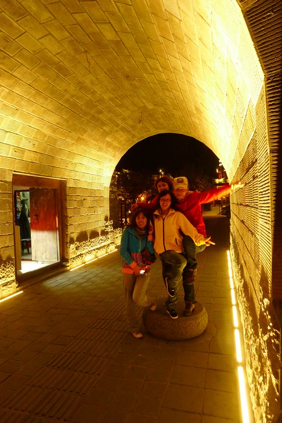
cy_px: 212
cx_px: 141
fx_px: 282
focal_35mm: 24
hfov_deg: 53.2
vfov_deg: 73.7
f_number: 3.5
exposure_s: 1/10
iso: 500
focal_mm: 5.1
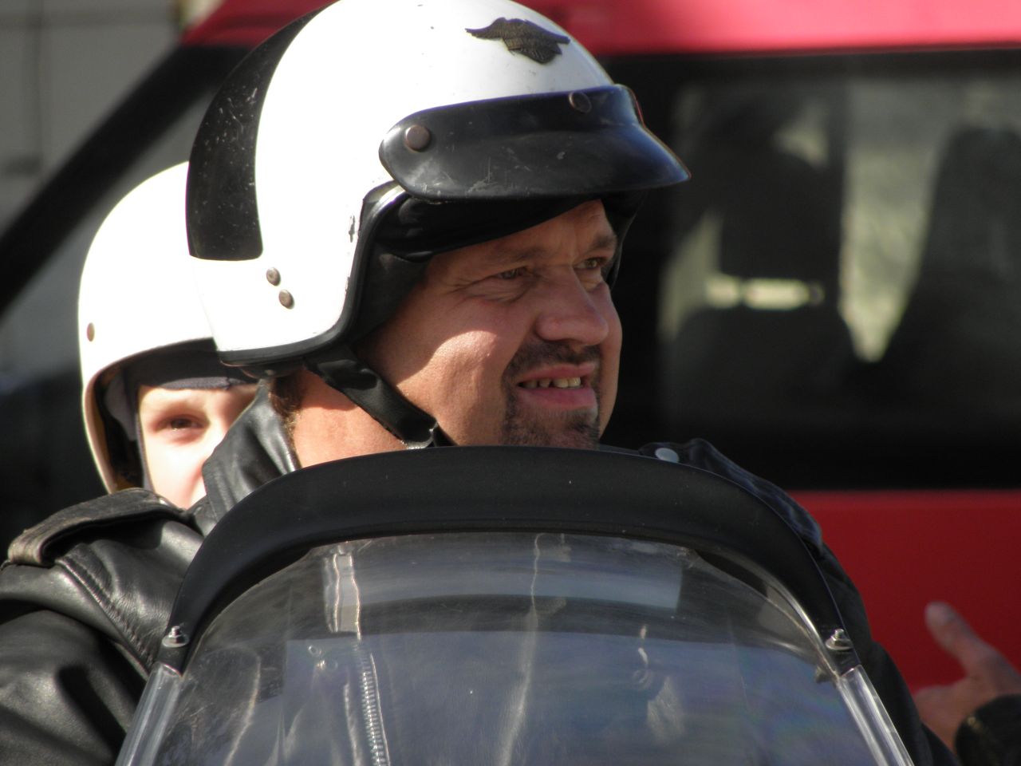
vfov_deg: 2.2
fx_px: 19939
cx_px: 510
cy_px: 383
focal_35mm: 676
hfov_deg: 2.9
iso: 125
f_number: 5
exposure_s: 1/320
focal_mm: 119.6
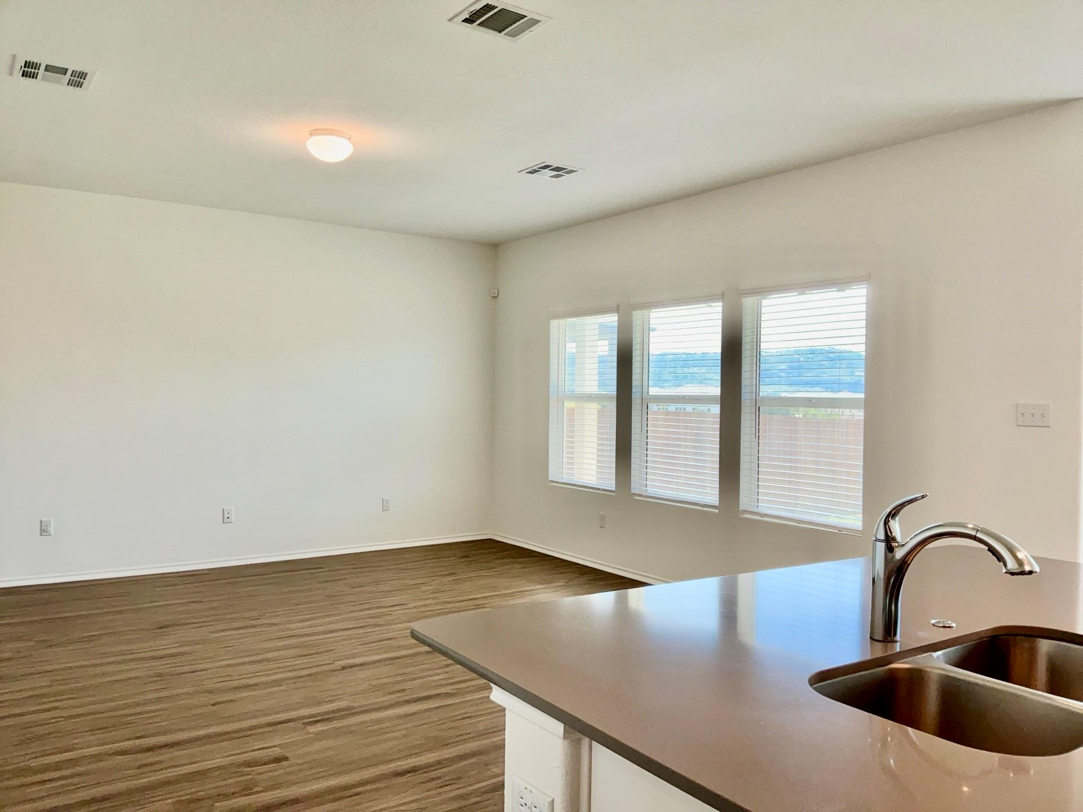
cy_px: 406
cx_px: 542
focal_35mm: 27
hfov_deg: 65.3
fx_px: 845
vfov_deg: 51.4
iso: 32
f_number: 1.8
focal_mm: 3
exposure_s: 1/120
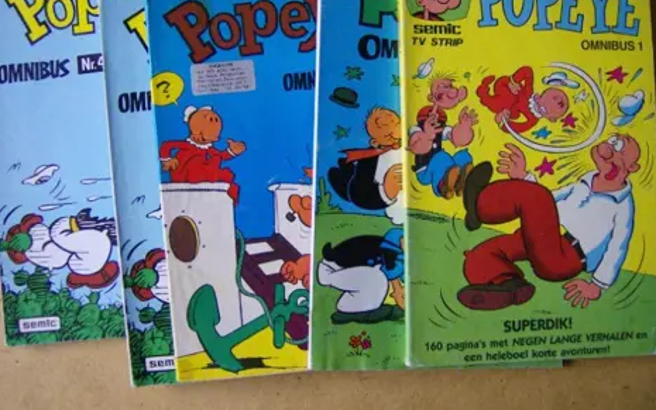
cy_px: 180
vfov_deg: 32.8
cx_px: 332
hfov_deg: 50.4
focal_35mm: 39
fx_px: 697
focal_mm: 6
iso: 200
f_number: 2.8
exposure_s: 1/57.7
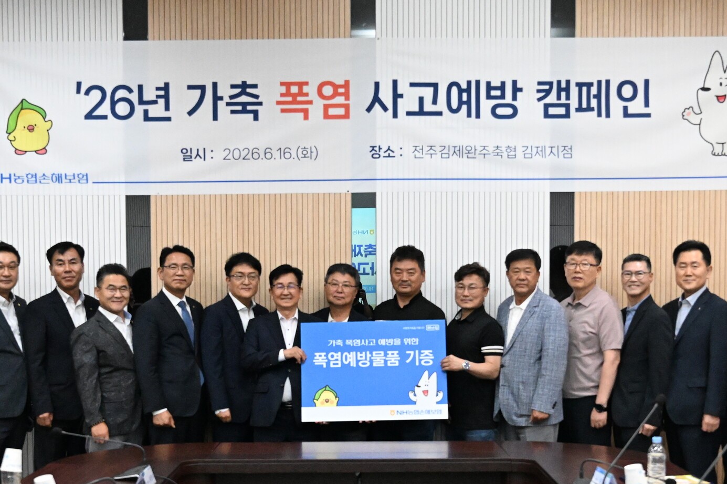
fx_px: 1050
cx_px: 365
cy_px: 348
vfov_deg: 25.7
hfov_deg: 38.2
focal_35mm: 52
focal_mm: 24
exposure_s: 1/1250
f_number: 2.8
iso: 8000
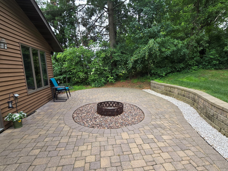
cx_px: 125
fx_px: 112
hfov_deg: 90.8
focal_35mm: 17
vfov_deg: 74.4
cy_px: 97
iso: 50
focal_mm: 2.2
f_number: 2.2
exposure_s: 1/139
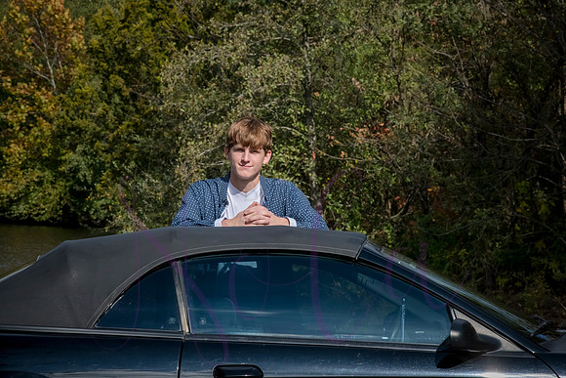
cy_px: 189
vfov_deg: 9.5
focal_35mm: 145
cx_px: 283
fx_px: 2280
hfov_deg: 14.2
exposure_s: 1/640
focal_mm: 145
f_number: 18
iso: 800
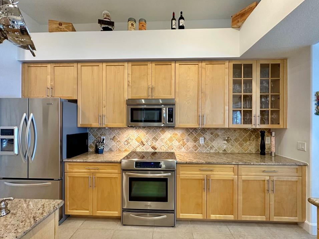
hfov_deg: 98.2
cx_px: 160
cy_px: 123
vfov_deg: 81.7
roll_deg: -0.1
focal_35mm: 15
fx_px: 138
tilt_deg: +0.5
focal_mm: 2.22
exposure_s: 1/60
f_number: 2.2
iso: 320
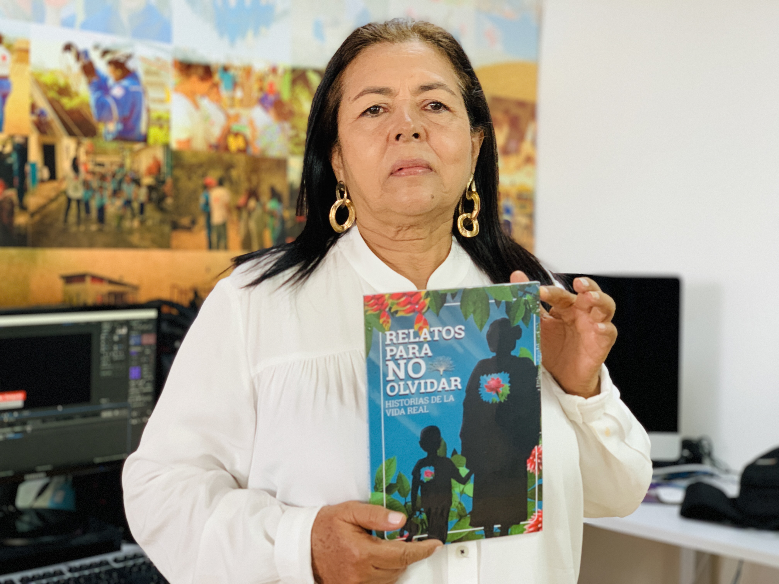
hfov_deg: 36.8
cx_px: 390
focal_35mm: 52
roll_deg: -1.5
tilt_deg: -2.0
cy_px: 292
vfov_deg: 28.0
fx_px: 1170
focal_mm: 6
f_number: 2.4
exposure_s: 1/60
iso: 200
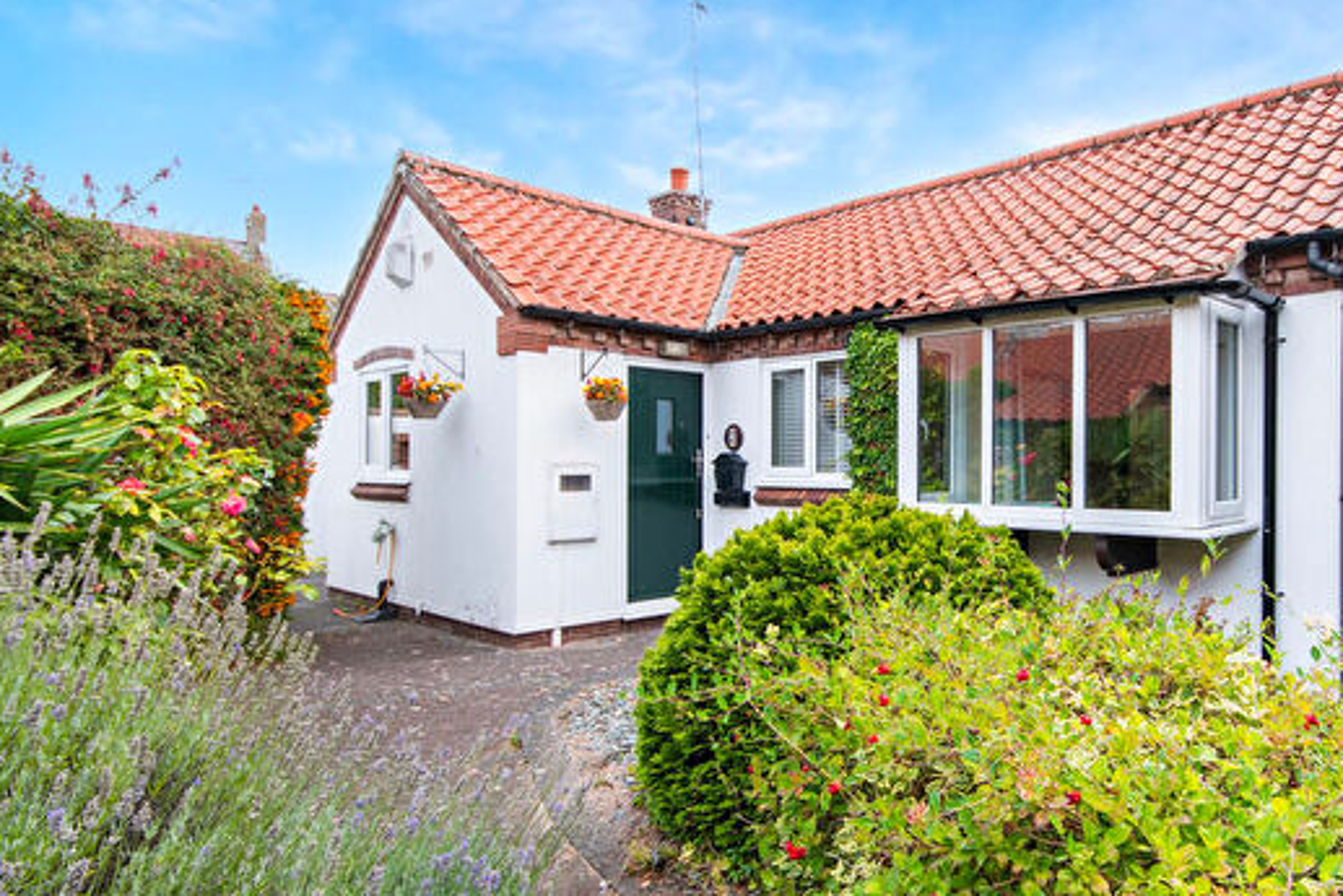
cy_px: 464
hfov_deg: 74.0
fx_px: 858
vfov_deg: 55.1
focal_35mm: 23
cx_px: 886
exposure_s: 1/80
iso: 100
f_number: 8
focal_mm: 11.5
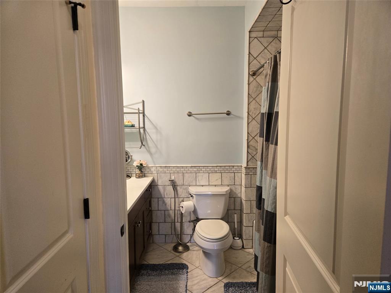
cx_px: 196
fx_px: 260
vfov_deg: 58.9
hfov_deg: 73.9
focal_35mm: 23
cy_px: 146
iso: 160
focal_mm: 5.4
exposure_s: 1/120
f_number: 1.8
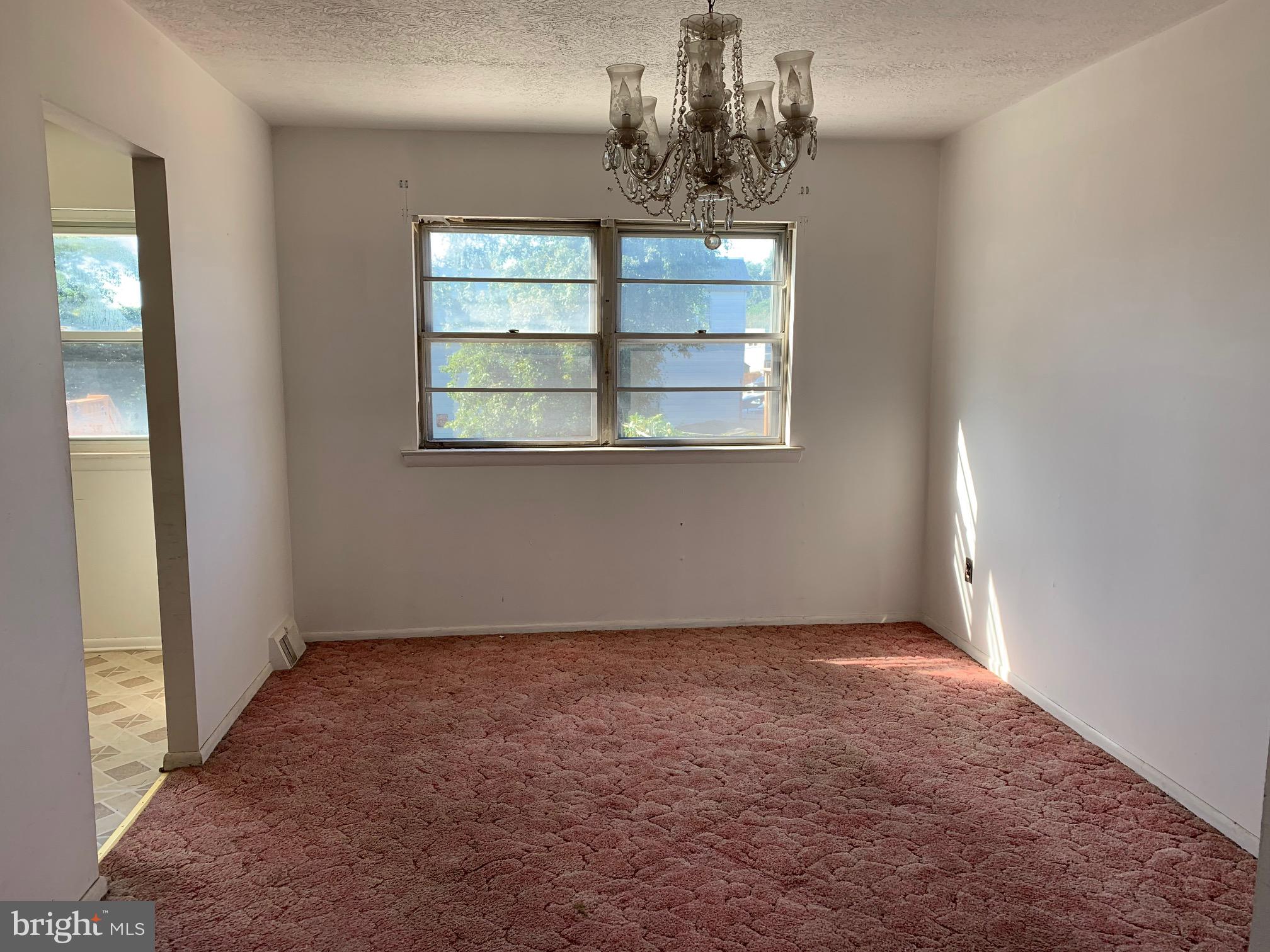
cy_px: 476
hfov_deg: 67.3
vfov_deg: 53.1
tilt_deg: -9.0
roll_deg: +0.4
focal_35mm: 26
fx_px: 954
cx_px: 635
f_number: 1.8
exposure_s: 1/130
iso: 25
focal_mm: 4.25
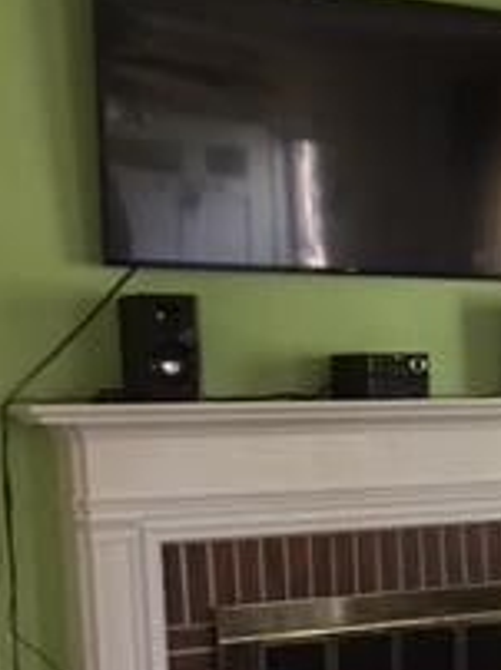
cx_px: 790
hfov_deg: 14.7
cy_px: 617
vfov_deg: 20.8
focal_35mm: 92
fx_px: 1779
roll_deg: -0.1
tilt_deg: -7.7
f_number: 2.2
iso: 50
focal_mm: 4.15
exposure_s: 1/4
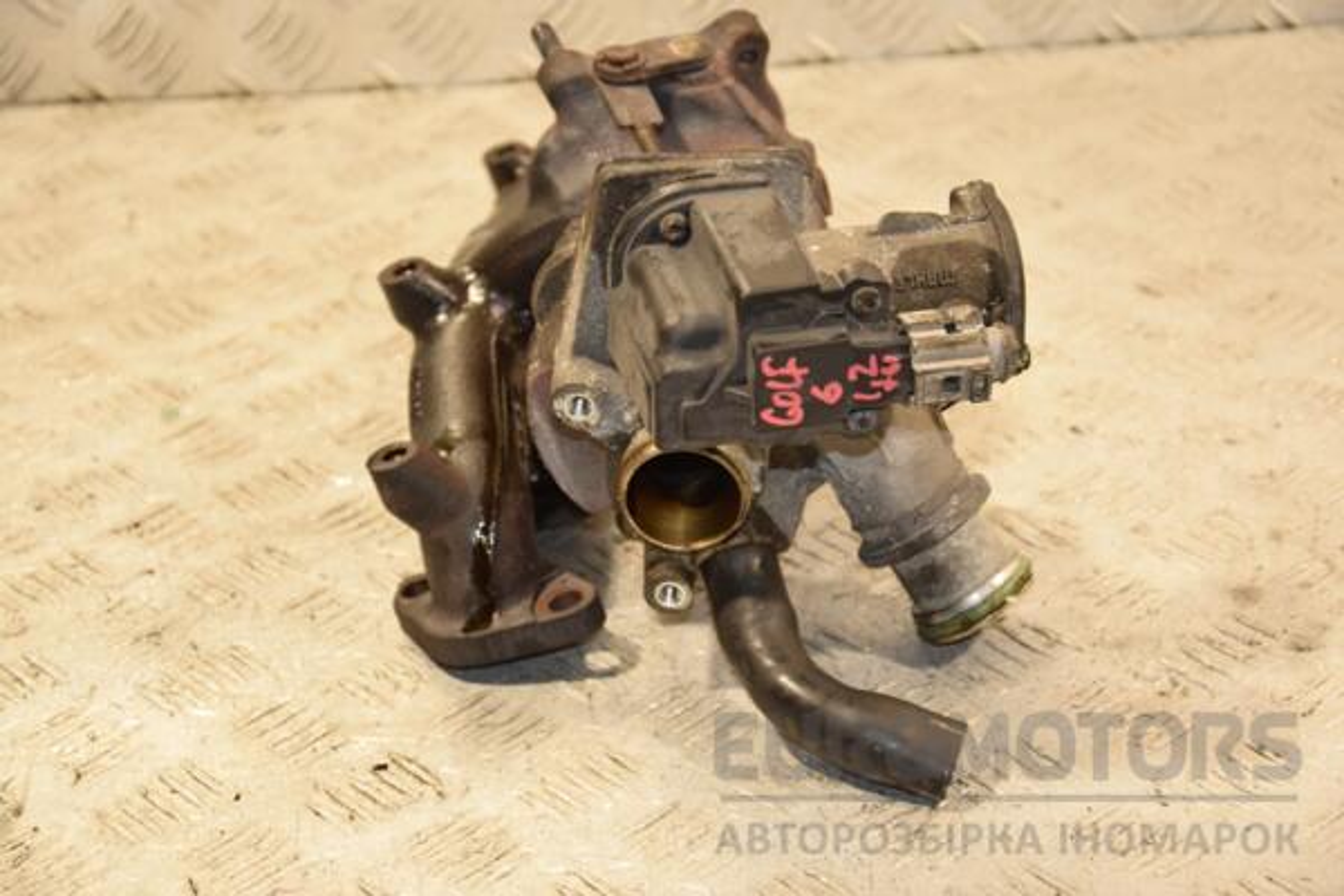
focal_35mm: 99
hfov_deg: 20.6
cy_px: 448
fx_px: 3696
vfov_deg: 13.8
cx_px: 672
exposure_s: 1/160
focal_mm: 66
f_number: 5.3
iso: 800
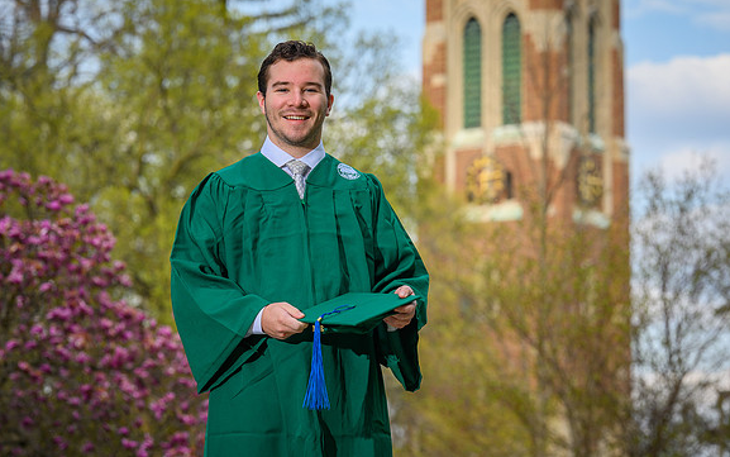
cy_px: 200
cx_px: 372
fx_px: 3363
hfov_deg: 12.4
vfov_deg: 7.8
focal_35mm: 169
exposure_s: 1/200
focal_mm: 150
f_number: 6.3
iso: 100
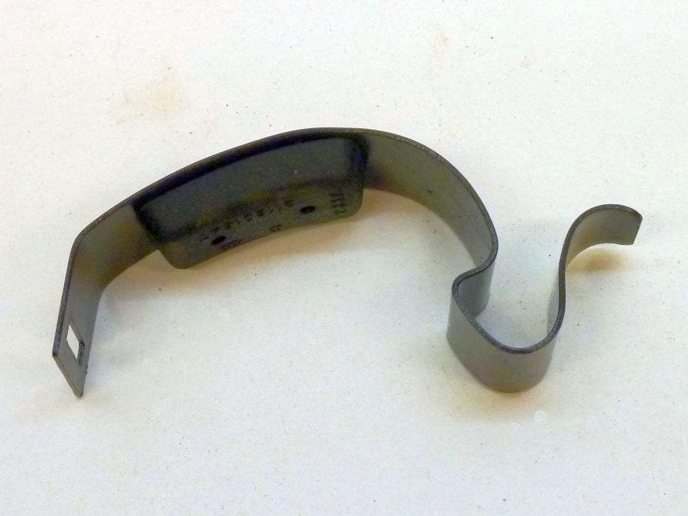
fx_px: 1093
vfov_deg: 26.6
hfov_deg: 34.9
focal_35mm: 55
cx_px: 344
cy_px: 258
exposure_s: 1/40
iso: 250
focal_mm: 9.1
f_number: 3.9
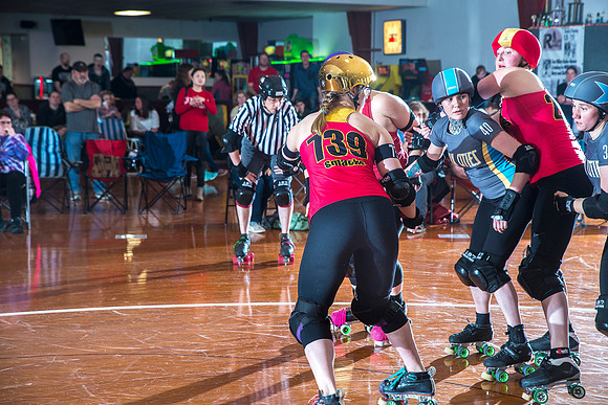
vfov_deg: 19.5
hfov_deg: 28.8
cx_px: 304
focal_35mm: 70
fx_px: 1182
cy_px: 202
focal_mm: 70
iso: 800
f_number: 5.6
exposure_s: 1/160
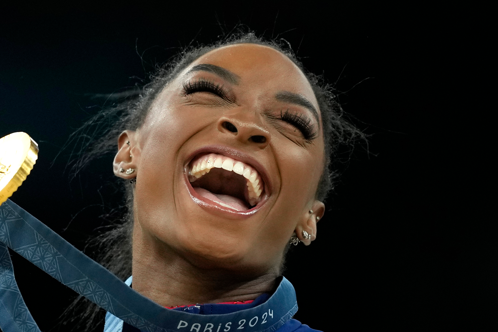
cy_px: 176
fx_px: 12435
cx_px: 25
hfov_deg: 2.3
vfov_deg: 1.5
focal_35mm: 899
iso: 2000
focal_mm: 300
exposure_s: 1/2000
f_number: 2.8
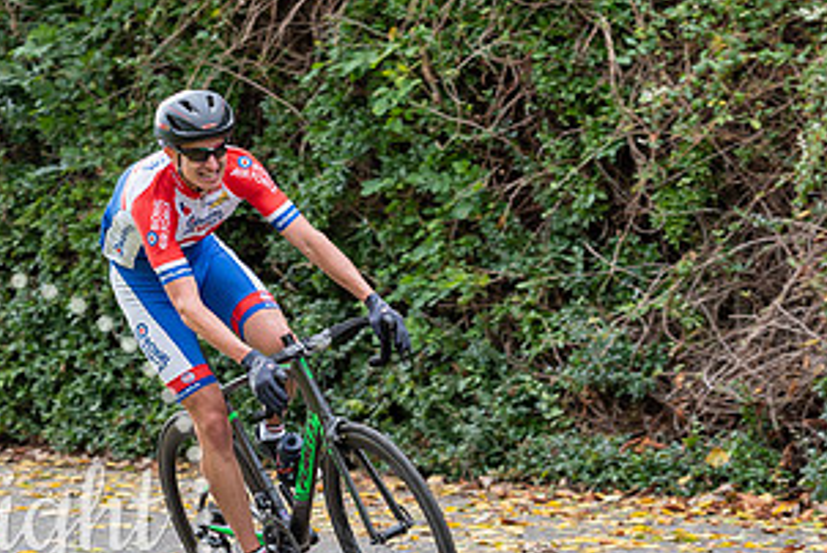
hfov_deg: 9.1
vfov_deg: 6.1
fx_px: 5197
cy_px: 282
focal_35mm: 226
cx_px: 191
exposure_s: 1/500
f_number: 4
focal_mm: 95
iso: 160
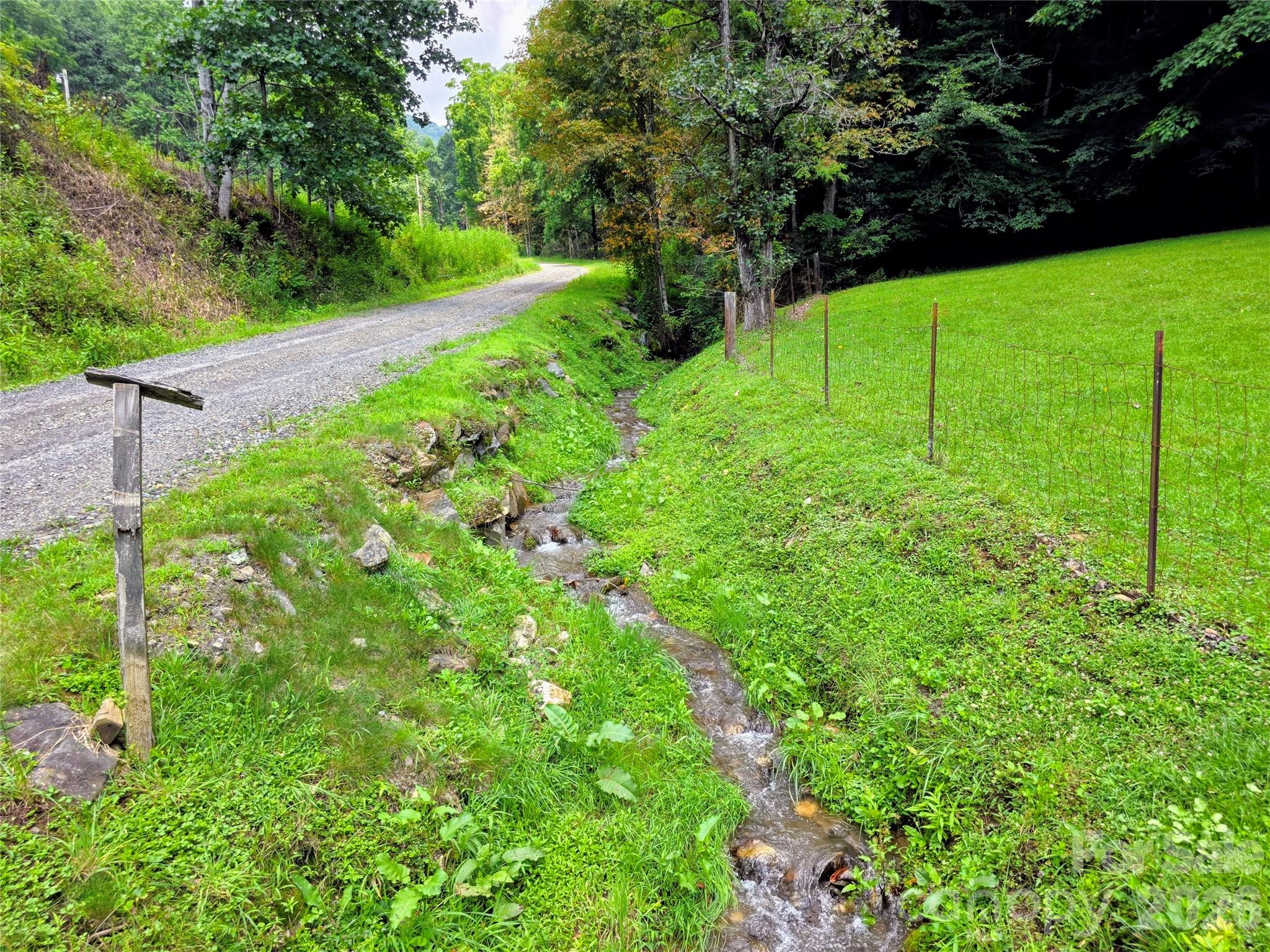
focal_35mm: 23
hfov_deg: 73.9
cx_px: 635
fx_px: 844
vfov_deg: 58.9
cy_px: 476
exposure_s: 1/1399
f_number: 1.7
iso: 80
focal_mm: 6.3
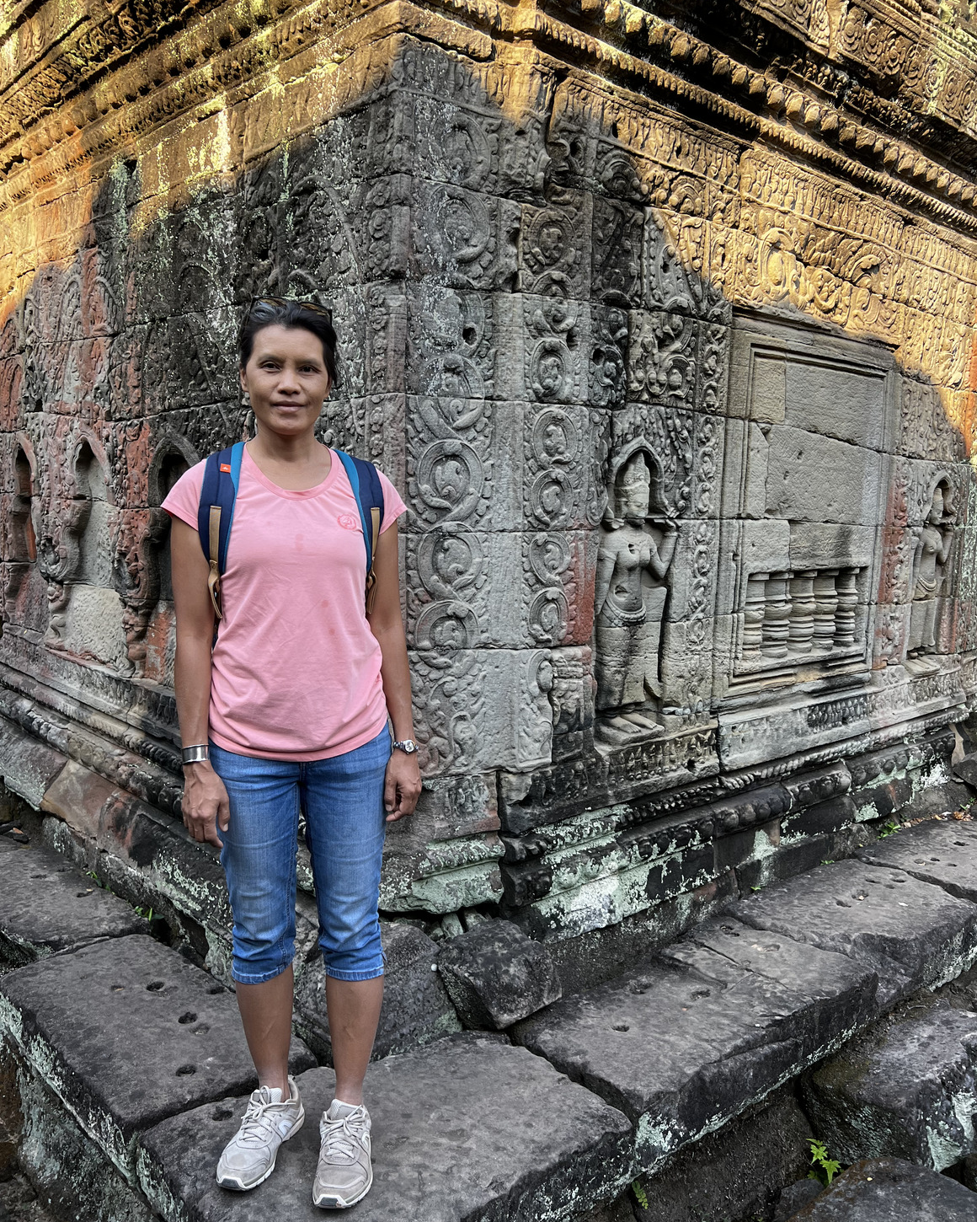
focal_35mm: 28
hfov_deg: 51.5
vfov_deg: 62.2
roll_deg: -0.7
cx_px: 485
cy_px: 594
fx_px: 1012
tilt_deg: -4.7
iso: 50
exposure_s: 1/340
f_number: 1.5
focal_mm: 5.7
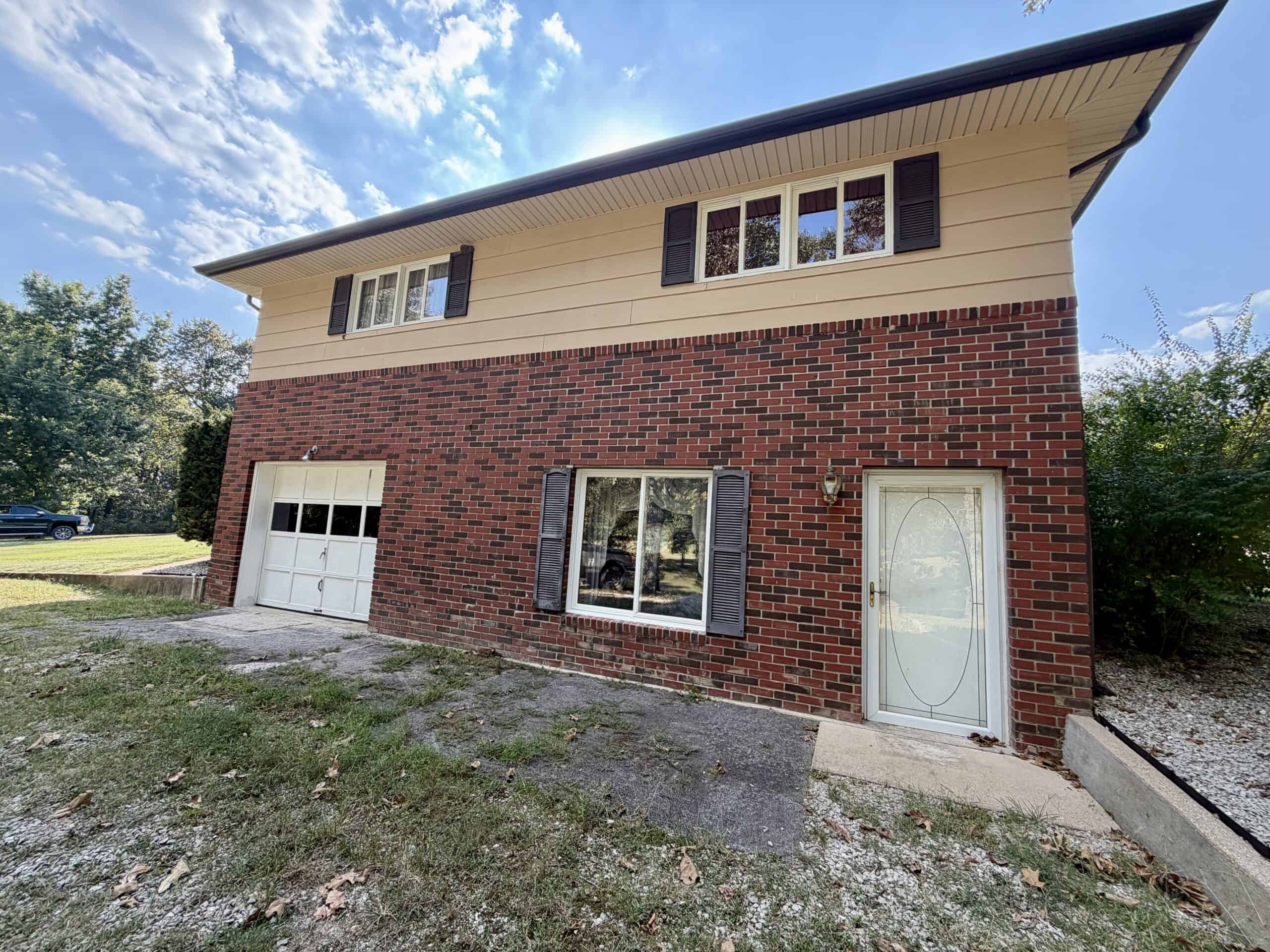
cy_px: 476
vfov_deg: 85.7
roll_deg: -3.2
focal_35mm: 14
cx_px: 635
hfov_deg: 102.1
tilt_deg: +7.3
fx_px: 514
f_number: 2.2
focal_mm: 2.22
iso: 50
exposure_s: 1/224
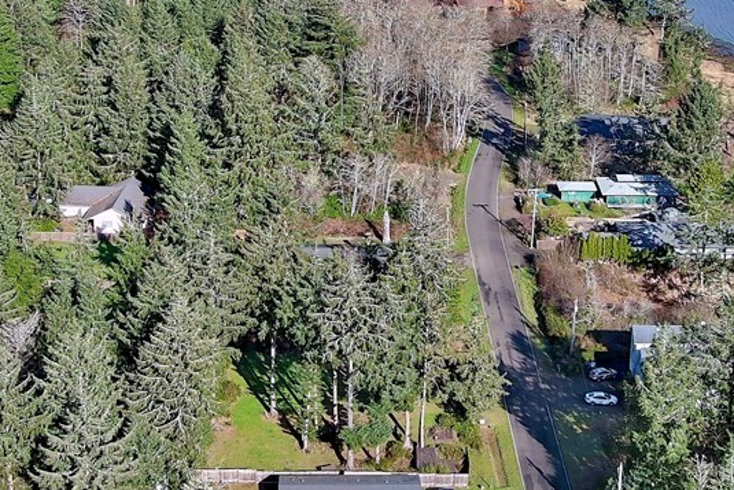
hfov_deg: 22.1
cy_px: 164
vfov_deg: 14.8
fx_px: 1876
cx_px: 400
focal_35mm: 92
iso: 100
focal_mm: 10.57
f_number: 2.8
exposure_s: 1/1052
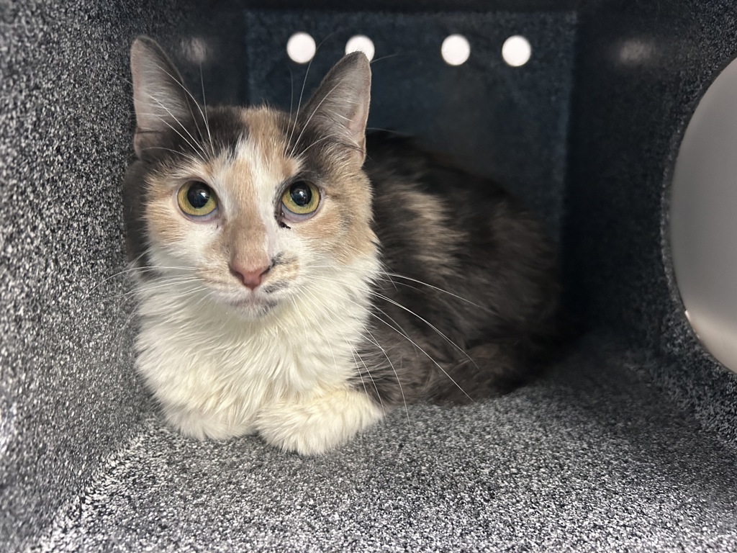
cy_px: 276
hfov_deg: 67.3
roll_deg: -0.7
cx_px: 368
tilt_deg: -13.0
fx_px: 554
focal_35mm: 26
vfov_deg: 53.1
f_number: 1.5
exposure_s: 1/40
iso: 500
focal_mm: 5.7
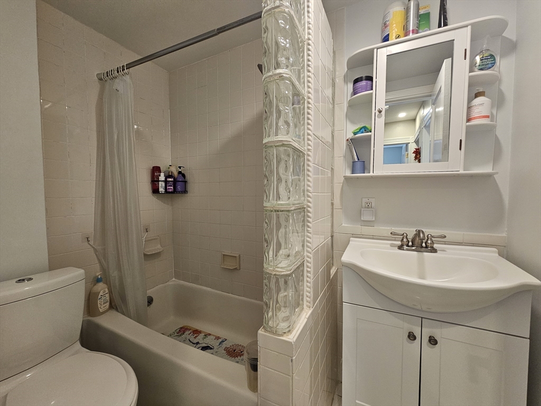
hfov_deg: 106.2
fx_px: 203
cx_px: 270
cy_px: 203
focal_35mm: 13
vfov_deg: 89.9
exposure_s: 1/60
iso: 200
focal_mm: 2.2
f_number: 2.2
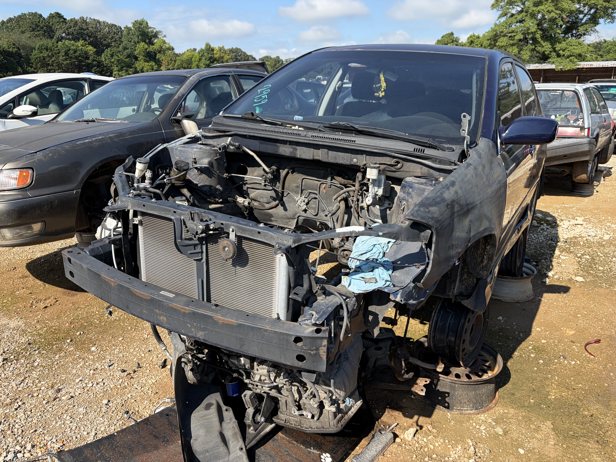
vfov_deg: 53.1
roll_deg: +0.2
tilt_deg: -15.2
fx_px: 463
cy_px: 231
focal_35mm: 26
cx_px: 308
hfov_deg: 67.3
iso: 50
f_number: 1.6
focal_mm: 5.96
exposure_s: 1/1799
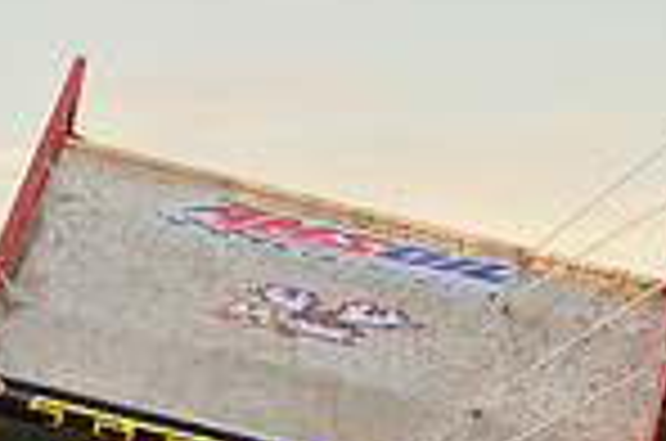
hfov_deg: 4.7
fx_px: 8122
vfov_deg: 3.1
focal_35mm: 440
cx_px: 130
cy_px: 549
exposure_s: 1/320
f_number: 8
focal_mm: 112
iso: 500
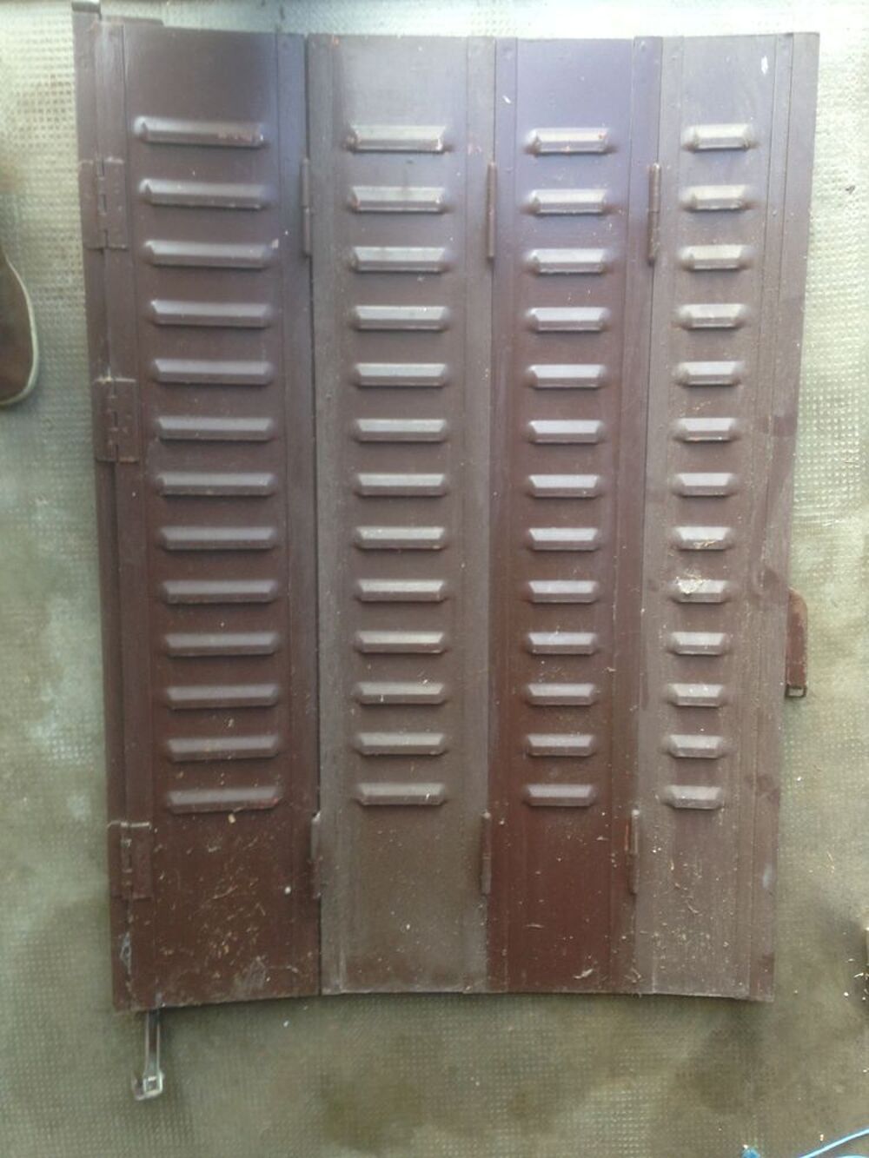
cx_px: 434
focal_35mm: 33
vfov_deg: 55.3
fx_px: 1104
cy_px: 579
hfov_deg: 43.0
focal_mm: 4.12
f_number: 2.4
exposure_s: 1/40
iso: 50
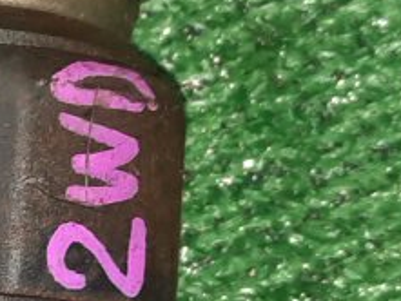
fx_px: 1889
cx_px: -47
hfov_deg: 11.9
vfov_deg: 9.1
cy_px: 212
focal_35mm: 163
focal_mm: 4.6
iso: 376
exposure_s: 1/50
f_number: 2
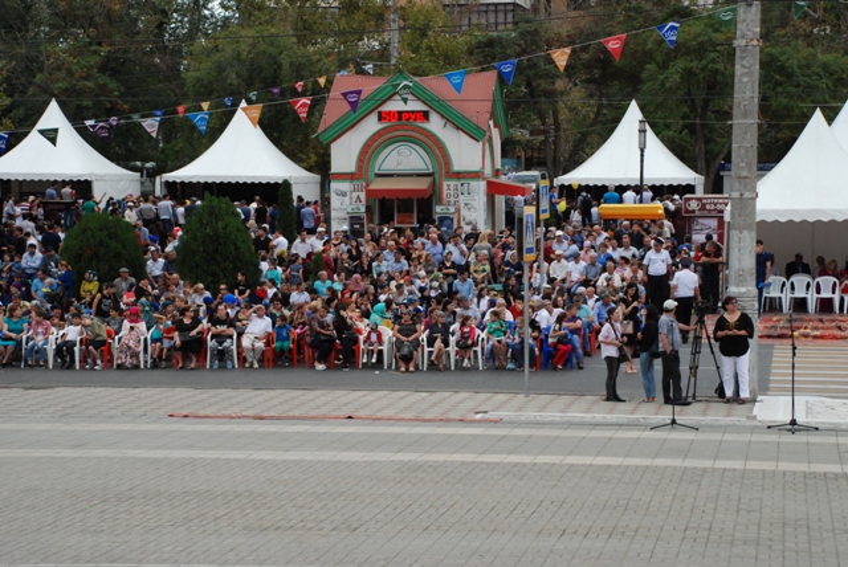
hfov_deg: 26.0
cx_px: 424
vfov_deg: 17.5
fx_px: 1839
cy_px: 284
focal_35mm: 78
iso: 800
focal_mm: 52
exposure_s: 1/320
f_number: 9
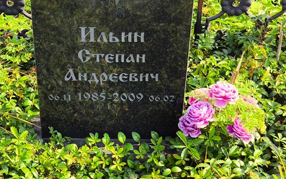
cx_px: 100
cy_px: 67
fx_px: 546
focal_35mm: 70
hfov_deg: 29.2
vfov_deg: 18.6
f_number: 1.7
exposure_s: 1/444
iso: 50
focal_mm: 4.71
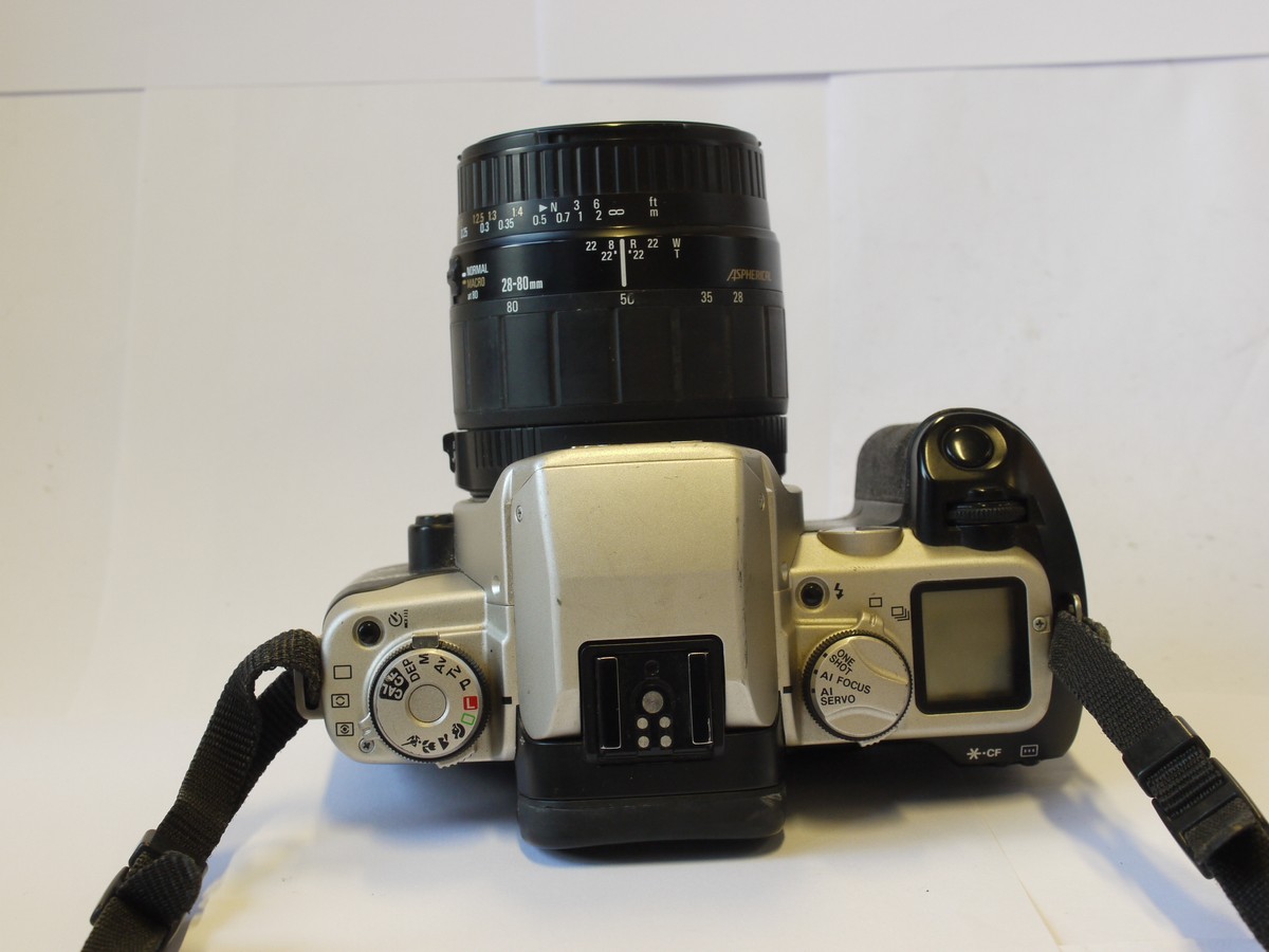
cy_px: 476
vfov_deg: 24.4
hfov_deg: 32.2
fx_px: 2200
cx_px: 634
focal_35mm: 60
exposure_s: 1/20
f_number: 8
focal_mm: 30
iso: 400
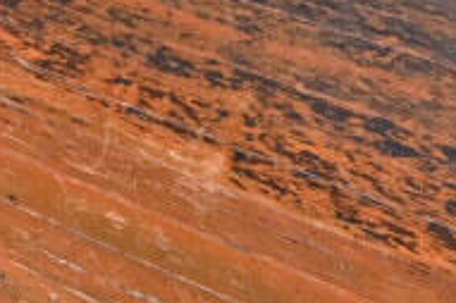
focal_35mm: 110
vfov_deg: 8.6
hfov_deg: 10.7
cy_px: -790
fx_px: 1392
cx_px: -988
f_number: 4.5
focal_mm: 14
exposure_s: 1/80
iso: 200
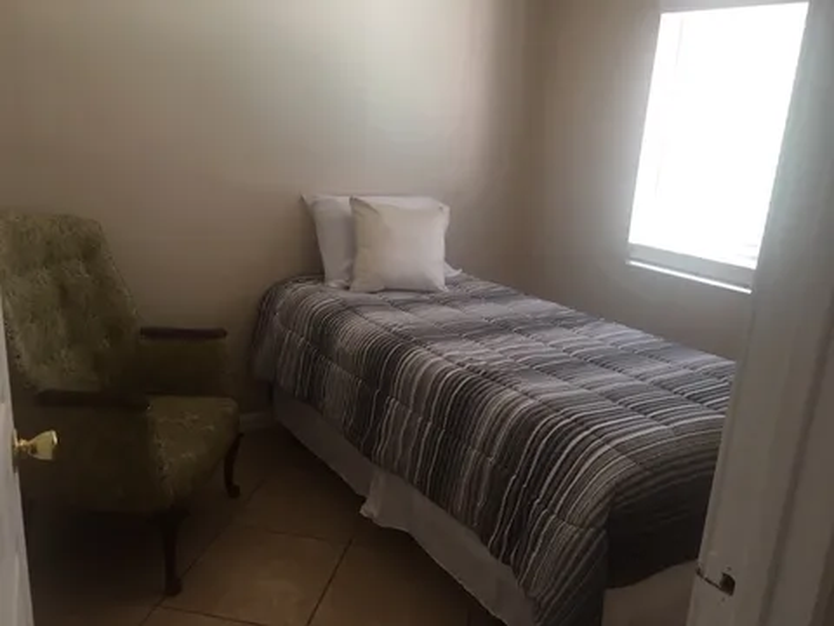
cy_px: 313
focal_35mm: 29
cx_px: 417
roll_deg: -4.1
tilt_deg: -15.1
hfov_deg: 61.7
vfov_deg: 48.2
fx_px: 699
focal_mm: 4.2
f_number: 2.2
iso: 50
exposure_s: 1/30
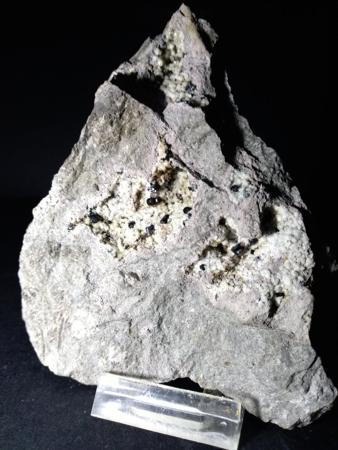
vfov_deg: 67.3
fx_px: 338
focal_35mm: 26
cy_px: 225
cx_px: 169
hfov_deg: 53.1
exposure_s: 1/33.3
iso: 295
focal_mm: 3.54
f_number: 2
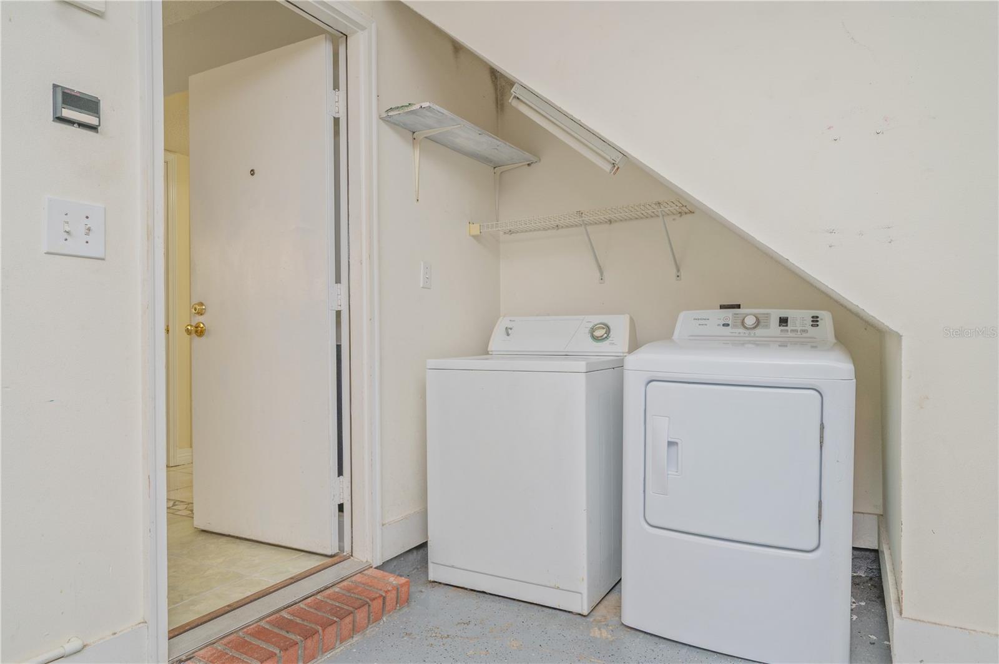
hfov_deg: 79.9
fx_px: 596
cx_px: 500
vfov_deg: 58.2
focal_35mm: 22
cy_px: 332
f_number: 9
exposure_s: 1/60
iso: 320
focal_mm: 21.5
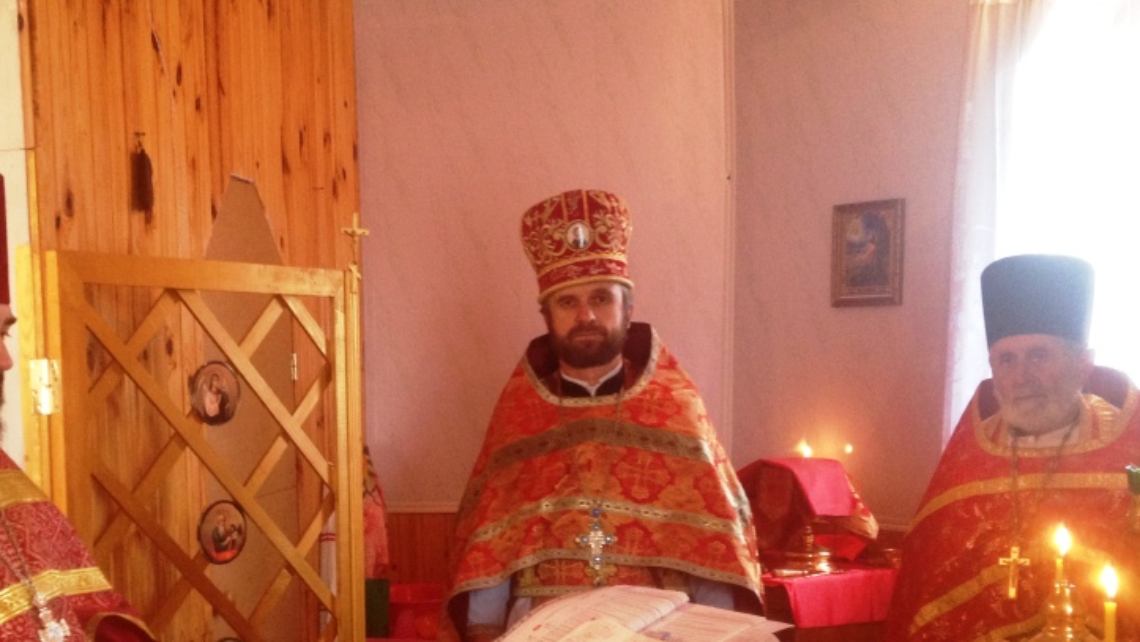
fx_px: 1633
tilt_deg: -5.9
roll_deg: +0.9
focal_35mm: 54
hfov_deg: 38.4
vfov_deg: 22.1
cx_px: 473
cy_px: 465
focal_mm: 4.28
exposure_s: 1/20
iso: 125
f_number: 2.4
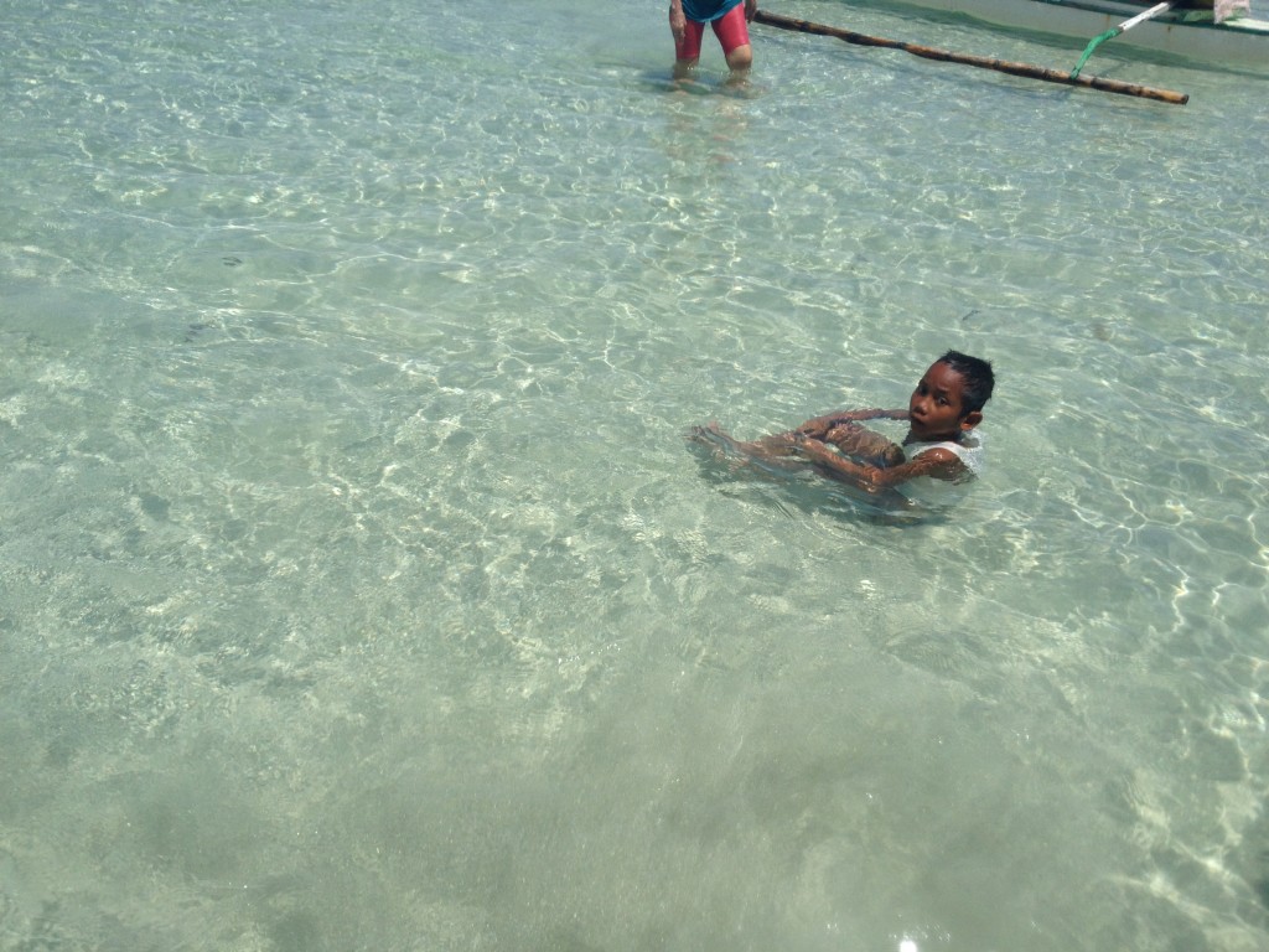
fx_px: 1283
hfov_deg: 52.6
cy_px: 476
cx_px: 634
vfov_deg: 40.7
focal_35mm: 35
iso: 50
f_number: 2.4
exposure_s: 1/3247
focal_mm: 4.28
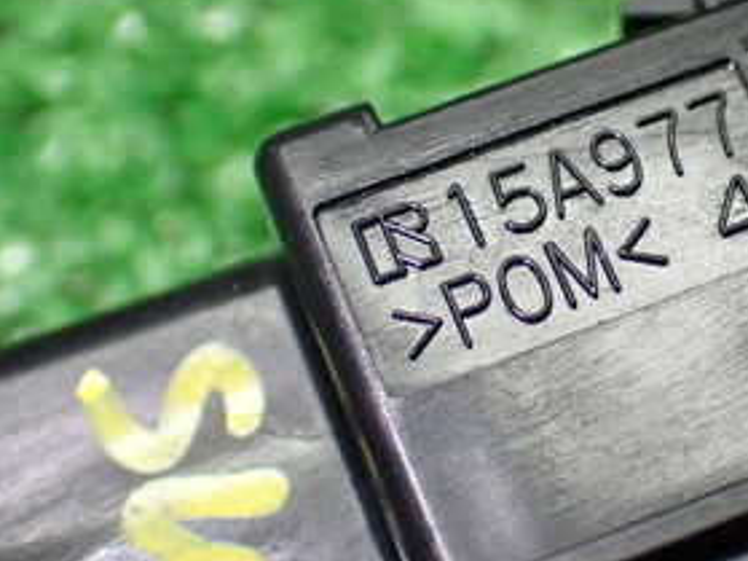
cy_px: 223
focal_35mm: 101
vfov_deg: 14.6
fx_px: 2182
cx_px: 609
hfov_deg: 19.2
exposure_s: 1/200
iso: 800
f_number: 3.1
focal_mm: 8.4
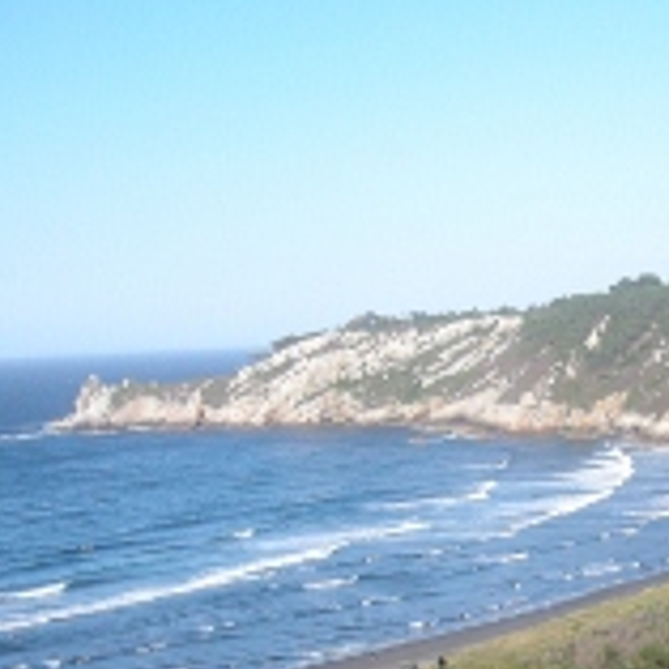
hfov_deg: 20.8
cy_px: 537
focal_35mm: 79
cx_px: 750
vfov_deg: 21.6
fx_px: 1727
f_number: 5.7
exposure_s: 1/184
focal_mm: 5.7
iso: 72
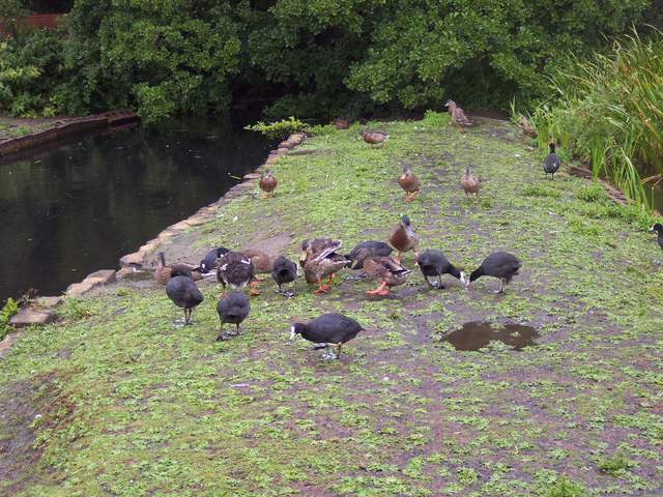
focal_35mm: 63
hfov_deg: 30.7
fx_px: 1207
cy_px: 248
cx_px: 332
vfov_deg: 23.3
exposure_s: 1/90
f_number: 3.4
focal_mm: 13.3
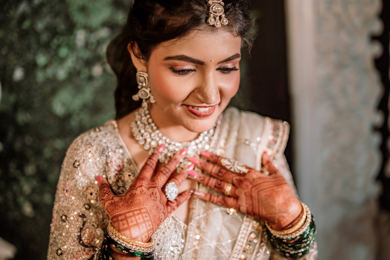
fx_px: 379
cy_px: 130
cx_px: 195
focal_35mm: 35
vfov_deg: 37.9
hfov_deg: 54.4
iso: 100
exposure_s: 1/250
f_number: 1.4
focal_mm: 35
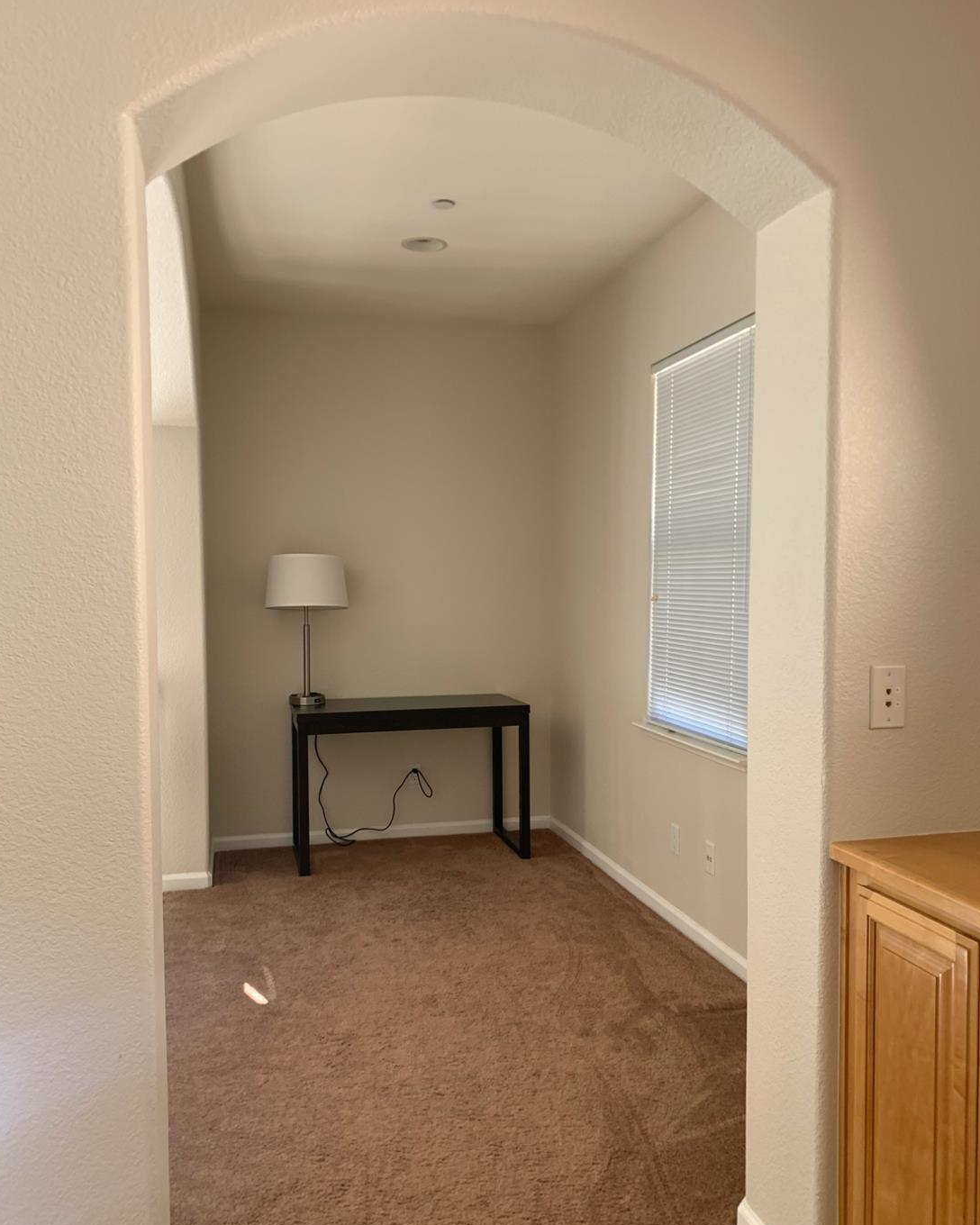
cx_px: 496
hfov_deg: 51.5
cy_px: 645
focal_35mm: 28
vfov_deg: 62.2
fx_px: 1015
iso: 80
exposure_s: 1/121
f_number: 1.8
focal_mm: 4.25
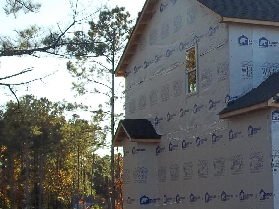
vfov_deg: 15.6
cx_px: 297
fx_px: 766
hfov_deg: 19.9
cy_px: 109
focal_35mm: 95
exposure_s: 1/320
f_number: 3.2
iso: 64
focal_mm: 7.1
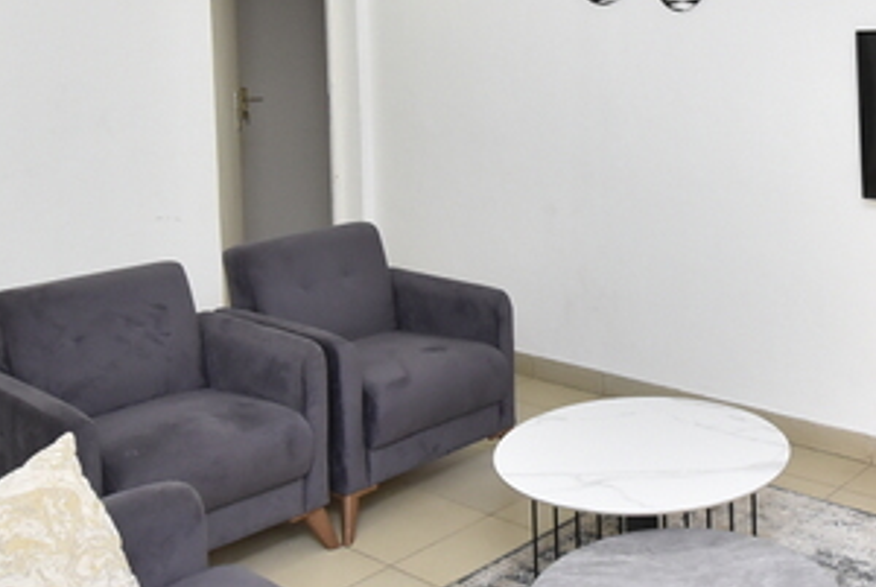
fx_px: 1048
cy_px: 74
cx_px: 625
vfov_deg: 30.1
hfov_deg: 44.3
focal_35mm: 43
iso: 800
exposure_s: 1/20
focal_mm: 10
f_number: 8
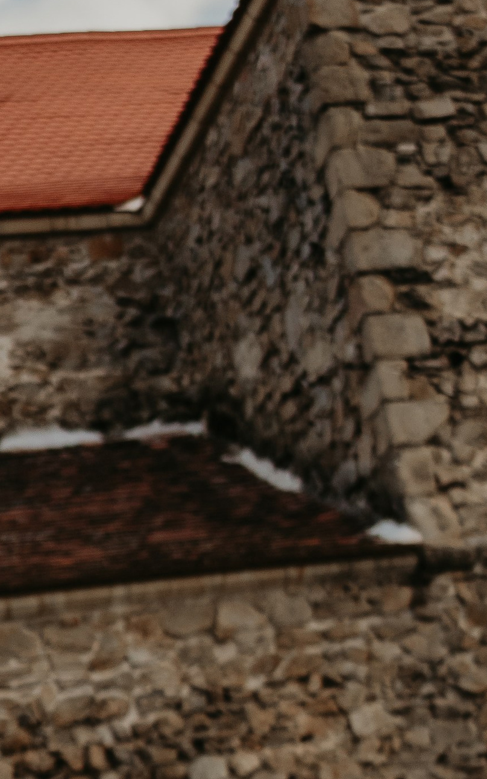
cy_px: 1131
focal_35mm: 106
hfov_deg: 12.3
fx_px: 2250
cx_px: 342
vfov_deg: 17.8
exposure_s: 1/4000
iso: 640
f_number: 1.8
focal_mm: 35
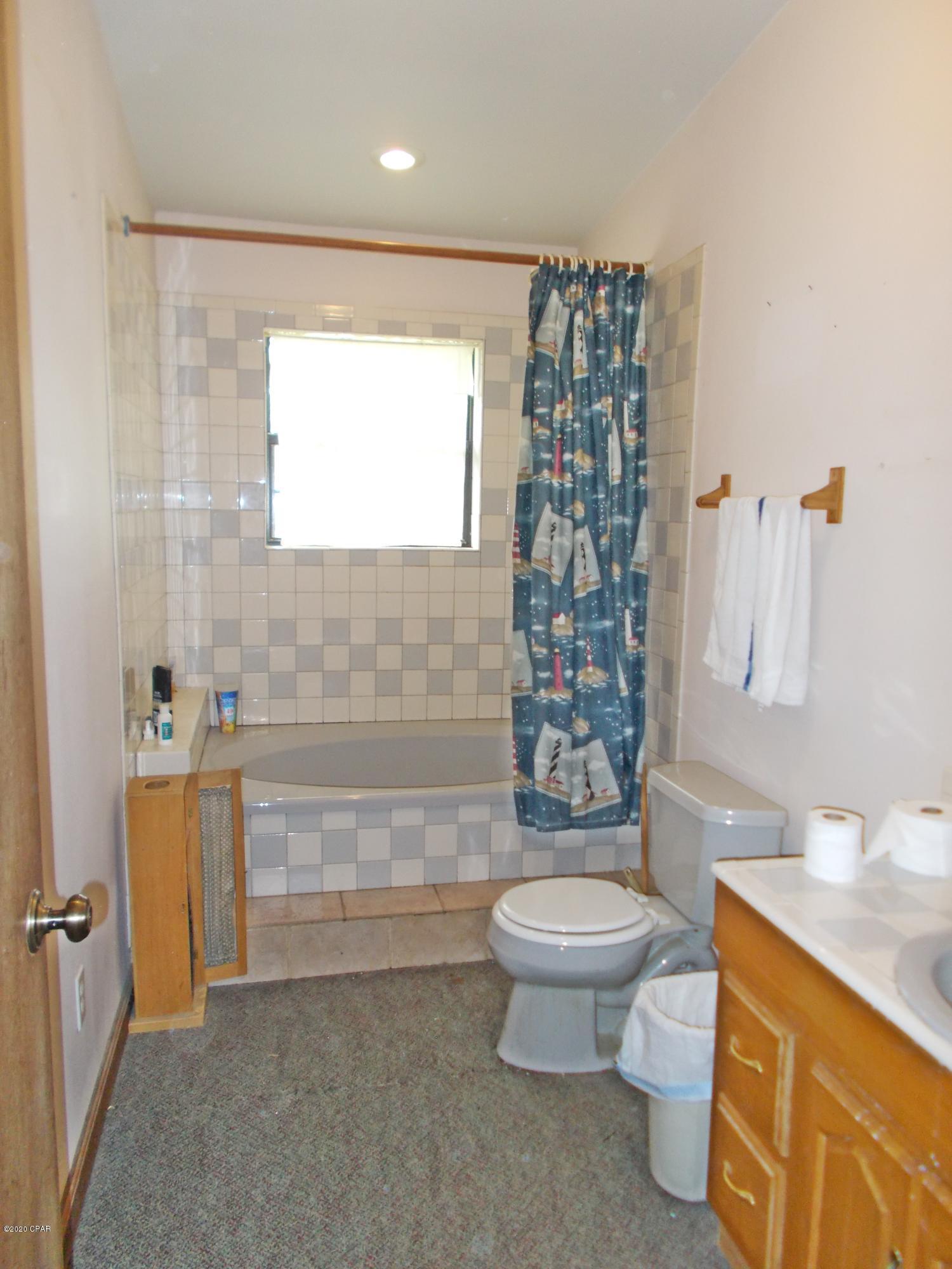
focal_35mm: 26
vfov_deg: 67.3
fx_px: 953
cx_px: 476
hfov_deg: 53.1
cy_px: 634
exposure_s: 1/25
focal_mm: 4.6
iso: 200
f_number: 3.2
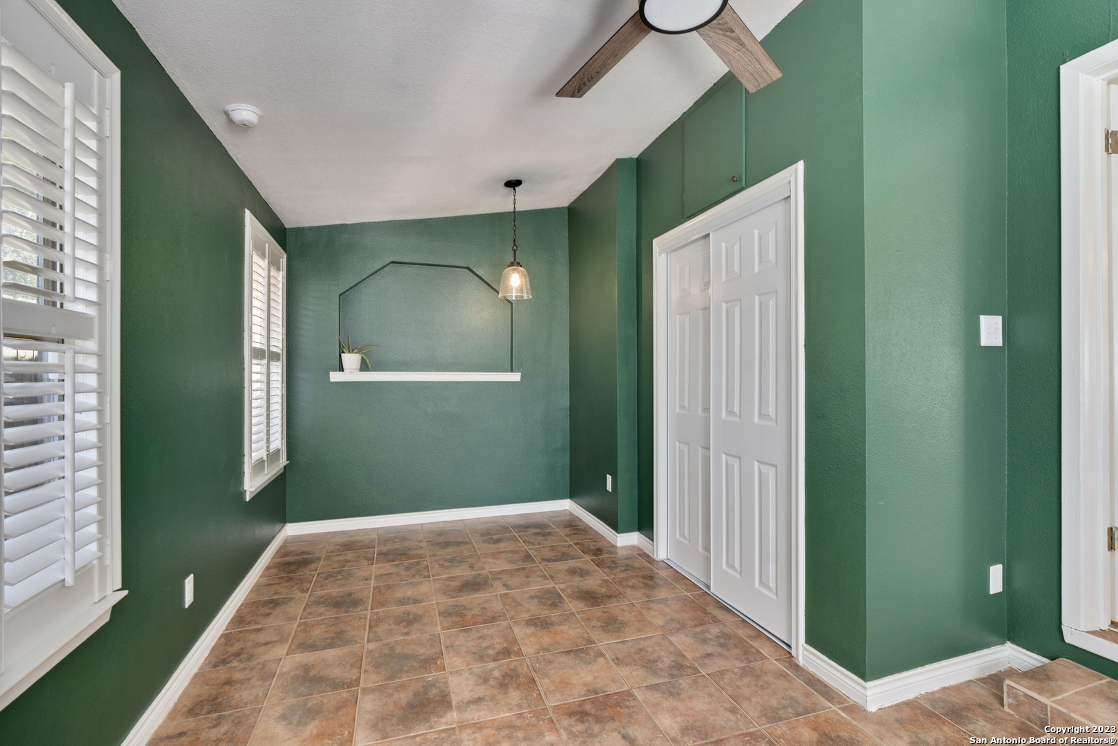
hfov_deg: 96.7
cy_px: 373
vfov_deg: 73.7
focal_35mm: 16
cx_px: 559
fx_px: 497
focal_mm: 16
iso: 250
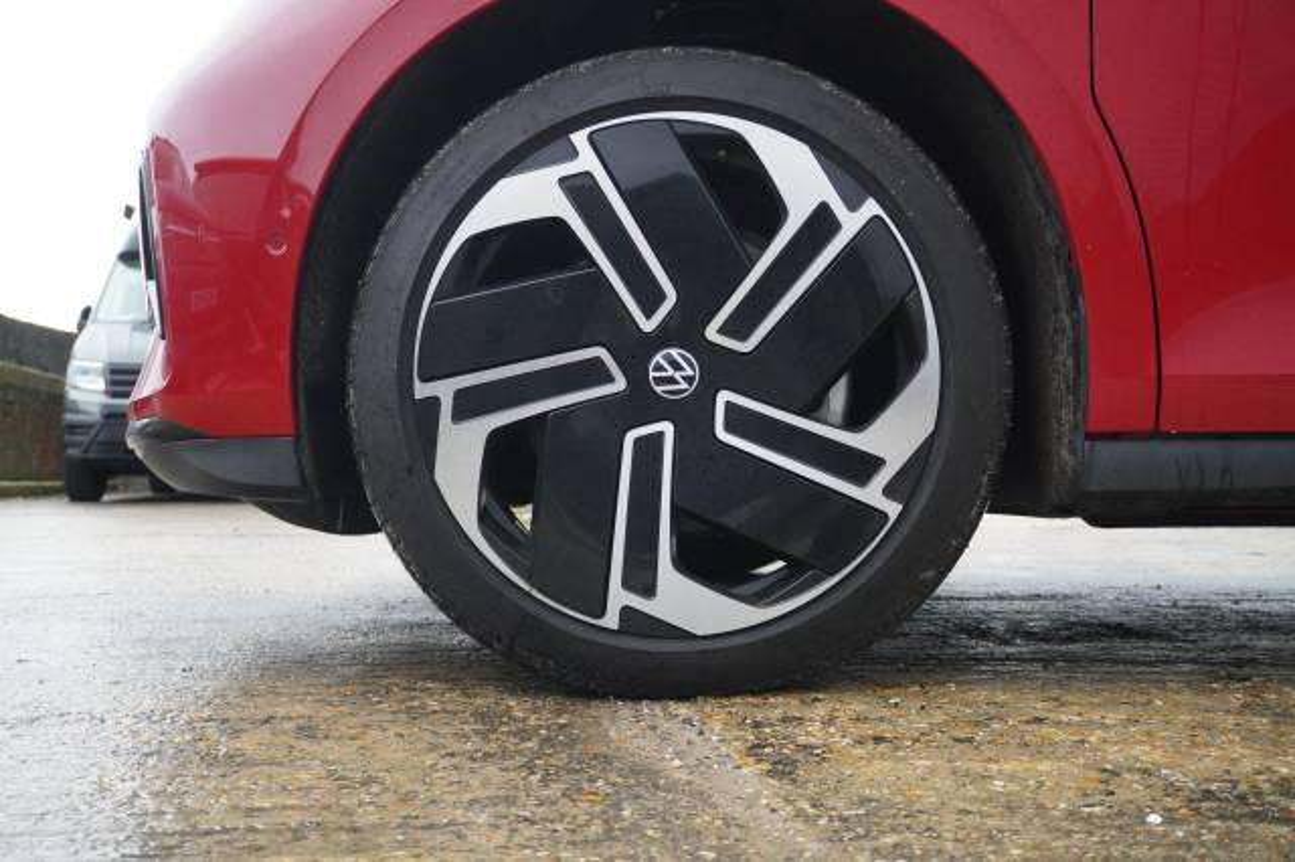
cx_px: 648
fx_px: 1294
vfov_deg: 36.8
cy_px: 431
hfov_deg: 53.2
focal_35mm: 36
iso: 1600
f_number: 4
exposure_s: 1/200
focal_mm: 24
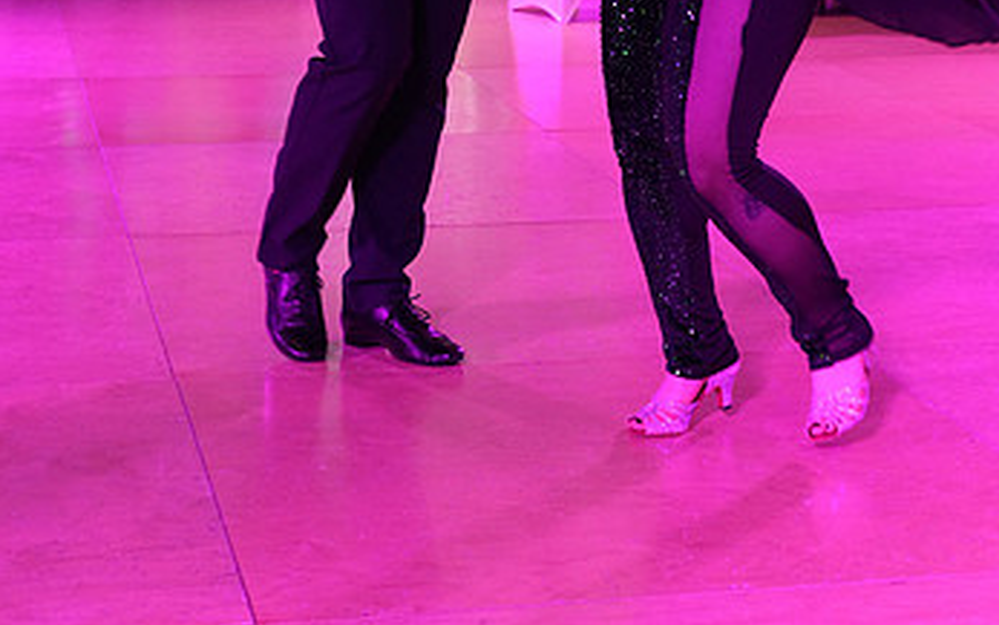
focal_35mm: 87
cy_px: -170
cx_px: 546
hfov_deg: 23.8
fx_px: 2369
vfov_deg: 14.4
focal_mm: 51
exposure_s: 1/250
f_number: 6.3
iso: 2500
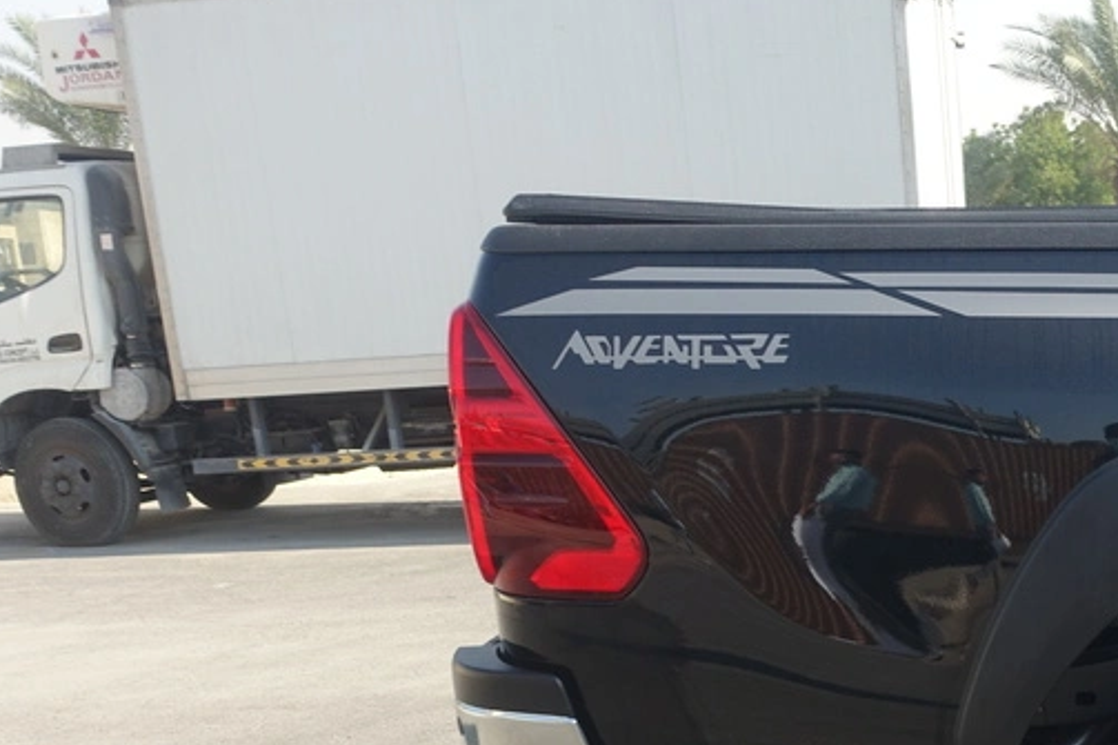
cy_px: 727
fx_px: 1769
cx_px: 1012
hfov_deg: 33.2
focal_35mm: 57
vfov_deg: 22.9
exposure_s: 1/250
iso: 160
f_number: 5.6
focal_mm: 10.15
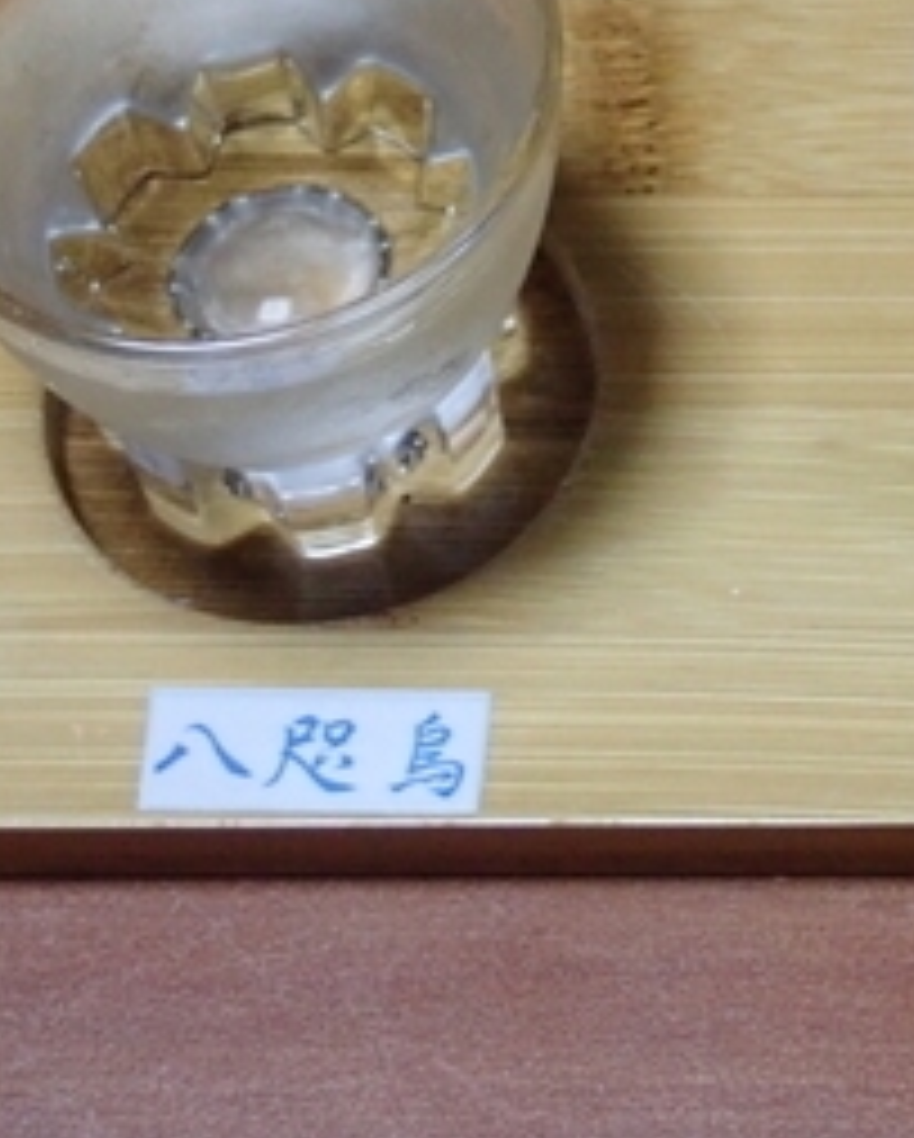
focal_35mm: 141
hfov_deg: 10.6
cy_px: 234
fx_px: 4759
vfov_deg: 13.6
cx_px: 1292
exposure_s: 1/30
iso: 800
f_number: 3.6
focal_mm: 11.01
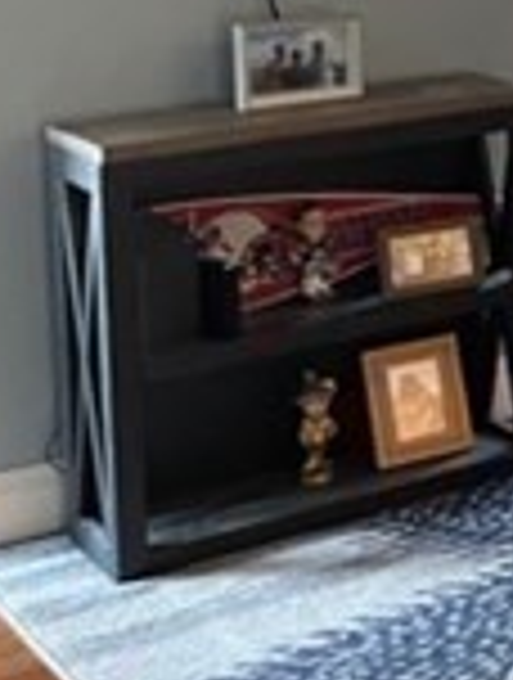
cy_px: -144
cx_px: 1287
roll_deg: -0.3
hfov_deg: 11.5
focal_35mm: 103
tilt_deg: -3.4
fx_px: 2027
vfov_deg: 18.0
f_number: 1.6
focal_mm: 5.1
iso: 500
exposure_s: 1/40
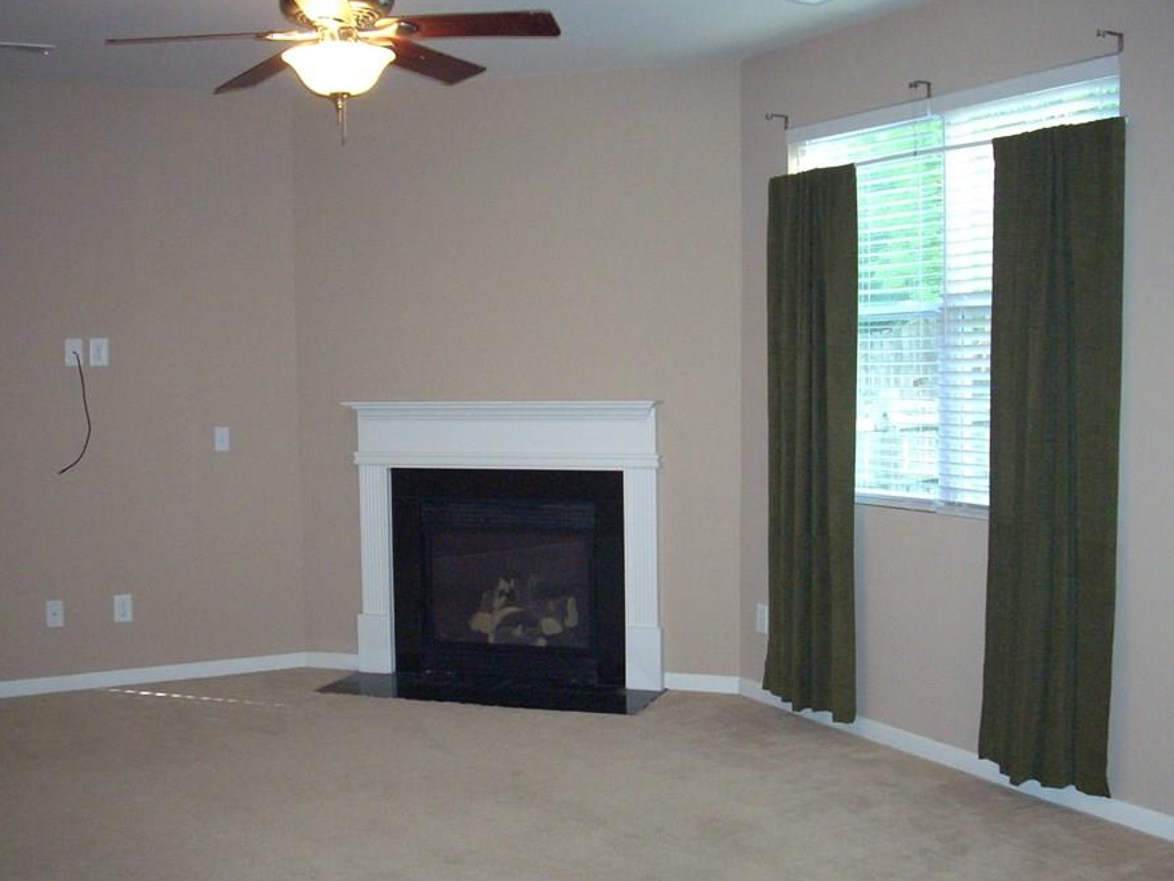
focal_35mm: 43
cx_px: 614
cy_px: 452
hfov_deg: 43.8
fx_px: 1459
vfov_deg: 33.6
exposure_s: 1/60
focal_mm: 6.2
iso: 400
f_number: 2.8
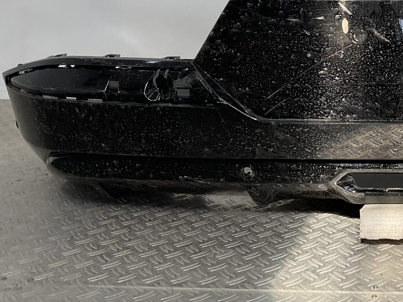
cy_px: 14
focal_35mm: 63
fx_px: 734
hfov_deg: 28.2
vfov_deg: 22.6
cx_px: 435
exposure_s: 1/331
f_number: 1.8
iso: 16
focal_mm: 3
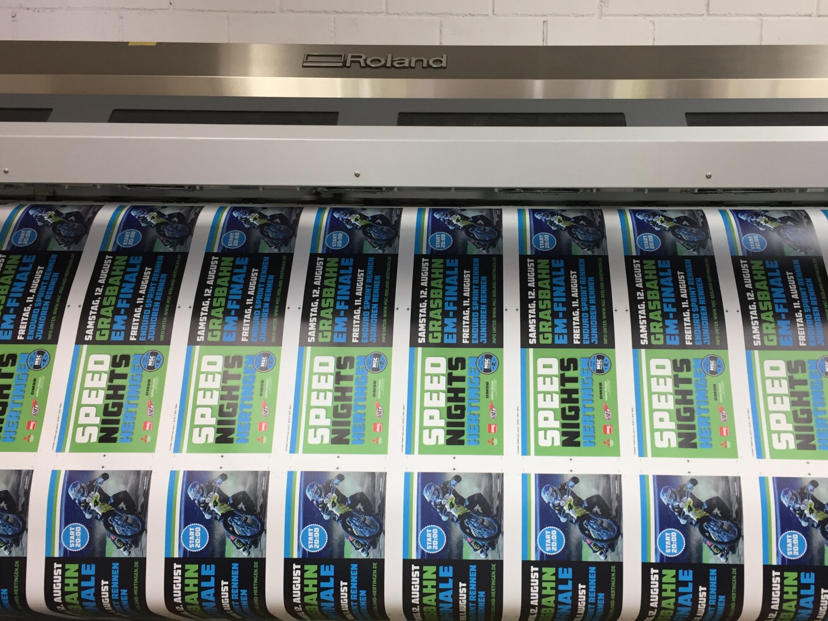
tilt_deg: -6.5
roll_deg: -1.3
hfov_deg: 50.0
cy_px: 347
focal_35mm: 37
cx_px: 466
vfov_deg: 38.6
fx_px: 885
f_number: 2.2
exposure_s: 1/33
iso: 80
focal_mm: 4.15
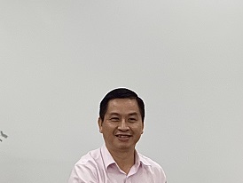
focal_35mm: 168
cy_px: 204
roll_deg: -2.3
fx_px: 1180
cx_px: 192
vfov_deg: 8.8
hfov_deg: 11.7
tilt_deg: +1.3
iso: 125
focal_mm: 7.5
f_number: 2.2
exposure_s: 1/33
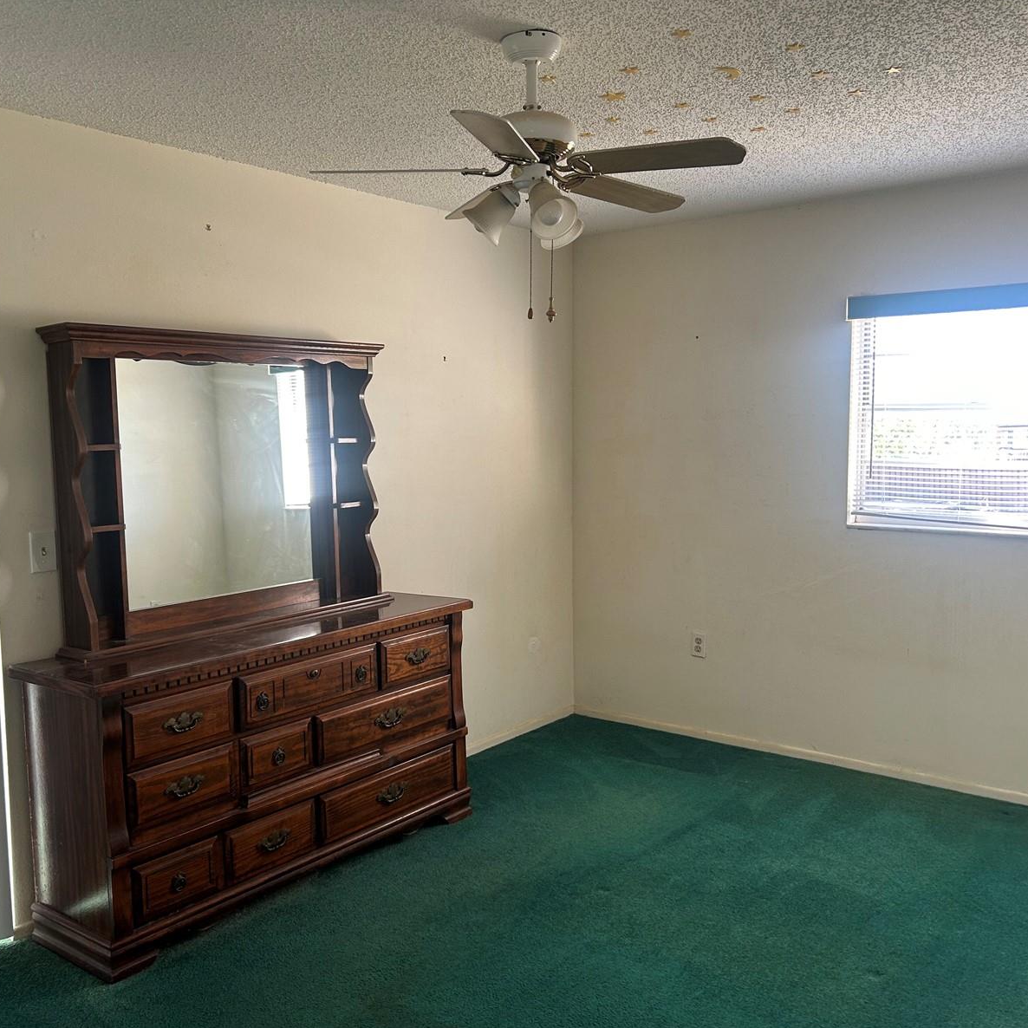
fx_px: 1042
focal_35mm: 31
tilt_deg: -6.1
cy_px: 517
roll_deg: +1.6
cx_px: 500
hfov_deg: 52.5
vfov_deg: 52.5
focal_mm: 5.7
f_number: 1.5
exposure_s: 1/120
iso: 100
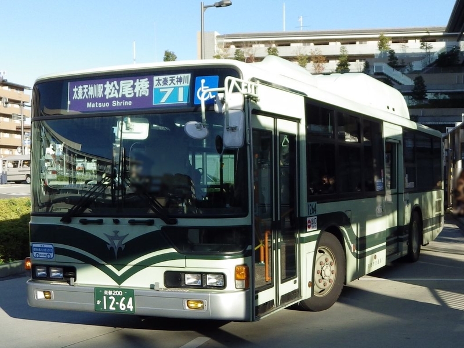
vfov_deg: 61.1
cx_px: 232
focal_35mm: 22
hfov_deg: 76.4
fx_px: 295
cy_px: 174
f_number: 3.1
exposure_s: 1/640
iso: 100
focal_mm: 4
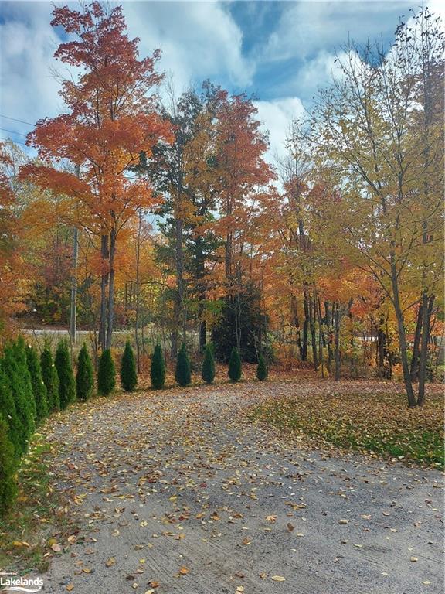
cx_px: 222
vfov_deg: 71.6
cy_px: 297
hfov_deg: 56.8
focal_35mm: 24
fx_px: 411
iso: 32
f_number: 1.8
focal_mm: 5.23
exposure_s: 1/594
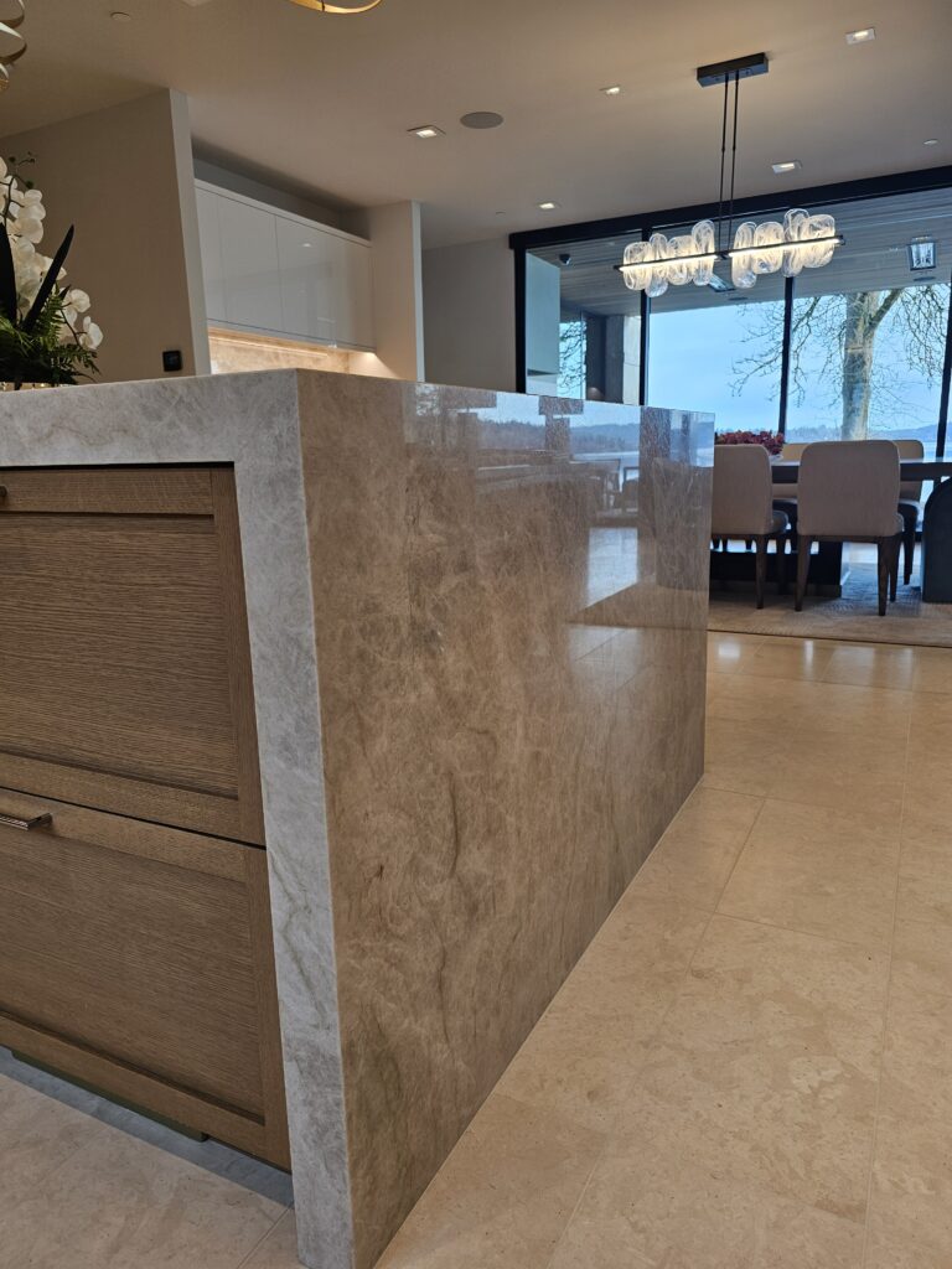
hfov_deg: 58.9
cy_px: 634
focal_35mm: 23
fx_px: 843
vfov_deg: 73.9
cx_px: 476
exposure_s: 1/120
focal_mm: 6.3
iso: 50
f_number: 1.7
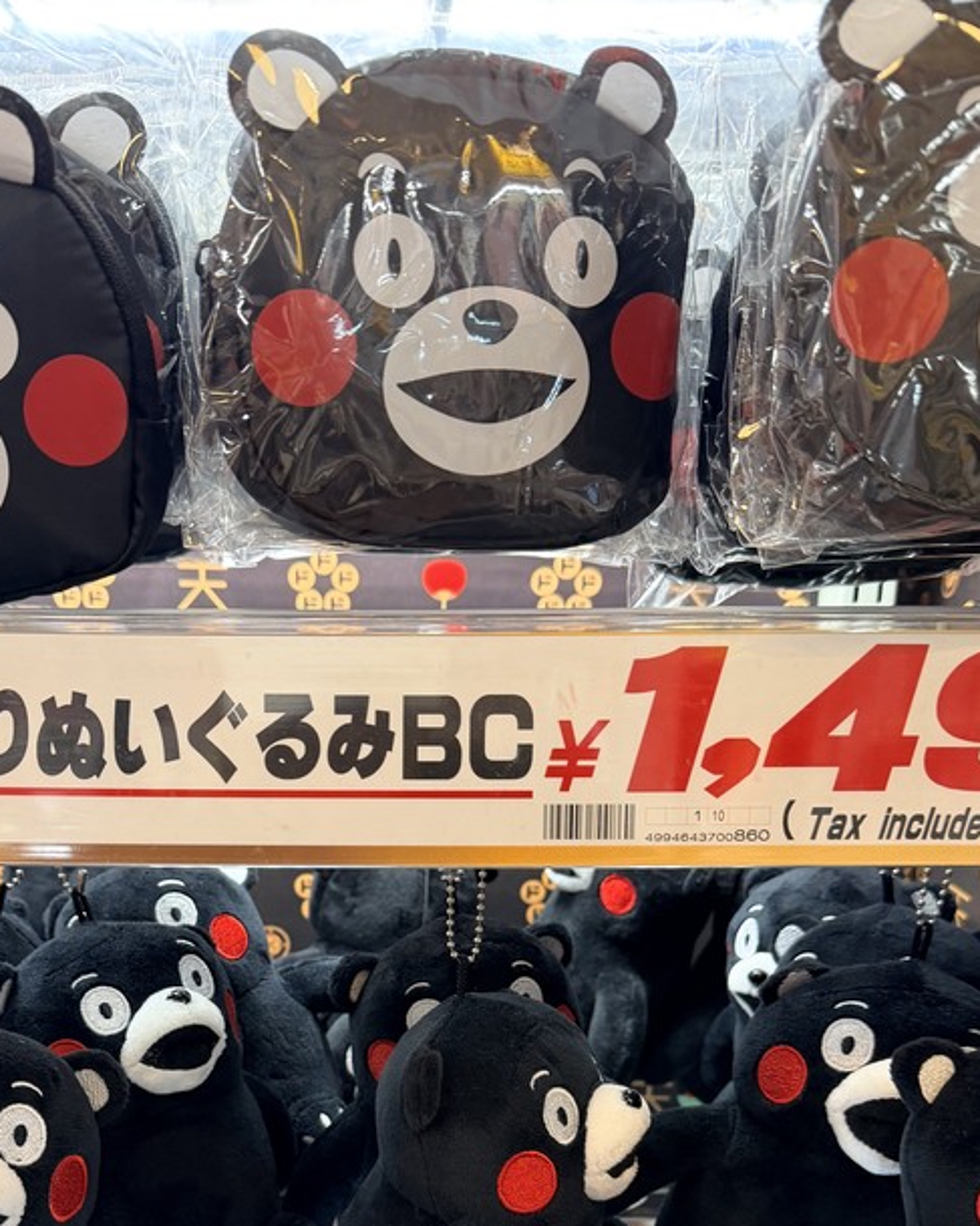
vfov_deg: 43.0
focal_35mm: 40
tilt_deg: -20.0
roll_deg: -1.7
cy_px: 1031
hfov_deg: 37.2
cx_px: 384
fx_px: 1451
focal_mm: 6.76
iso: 200
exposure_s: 1/60
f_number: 1.78
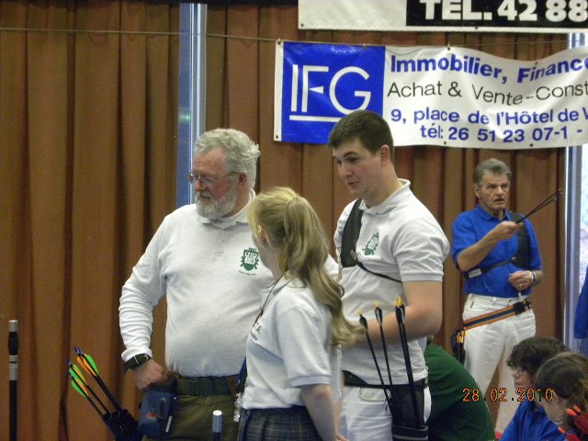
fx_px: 3125
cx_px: 294
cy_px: 220
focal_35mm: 184
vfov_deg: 8.1
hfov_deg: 10.7
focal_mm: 32.7
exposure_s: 1/20.1
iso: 400
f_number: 4.5
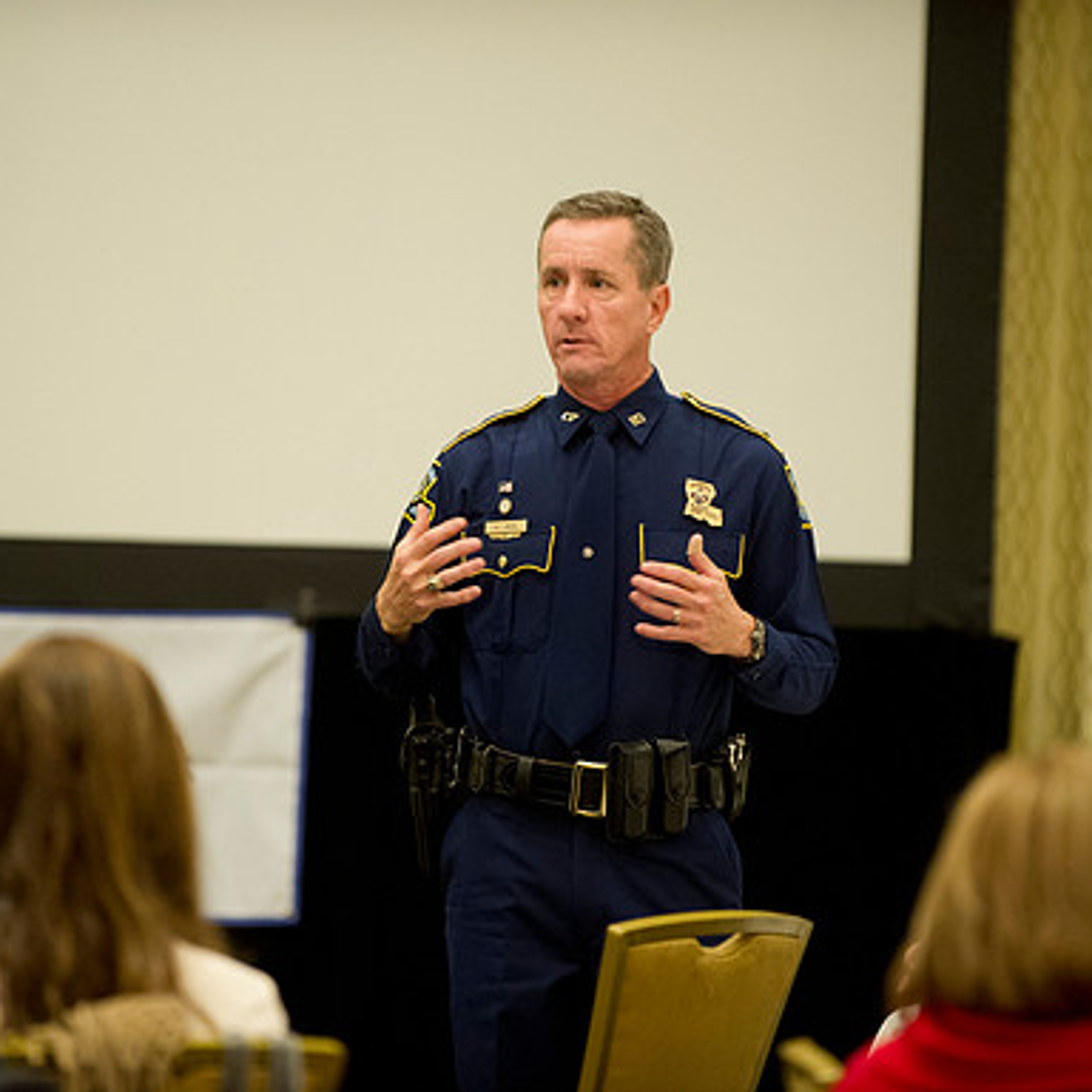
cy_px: 546
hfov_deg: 7.6
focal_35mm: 231
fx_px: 8244
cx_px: 469
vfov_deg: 7.6
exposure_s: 1/60
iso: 3200
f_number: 2.8
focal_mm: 180
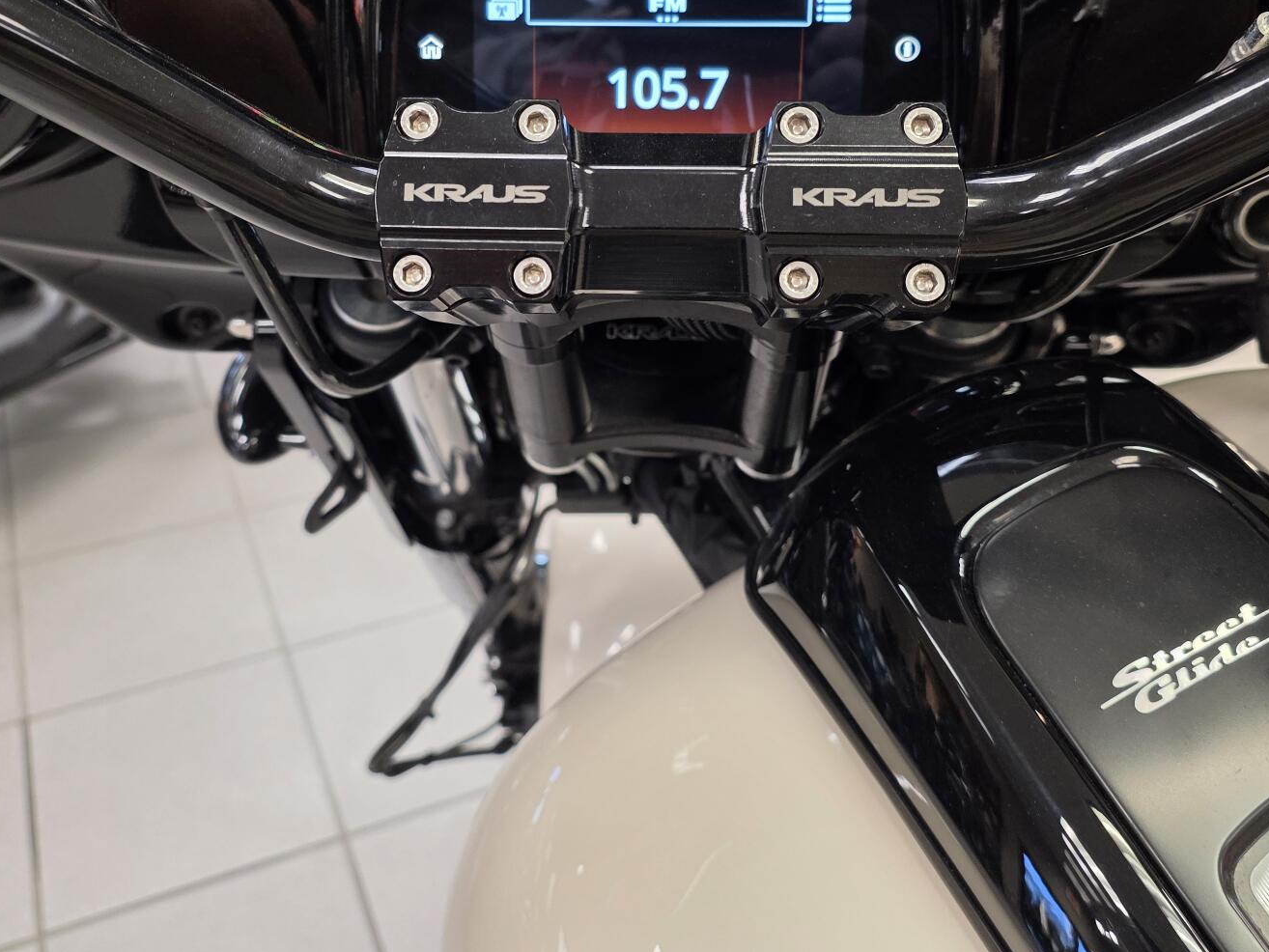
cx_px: 586
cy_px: 290
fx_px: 1283
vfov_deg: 40.0
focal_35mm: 35
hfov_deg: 52.6
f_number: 1.7
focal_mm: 6.25
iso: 250
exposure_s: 1/120
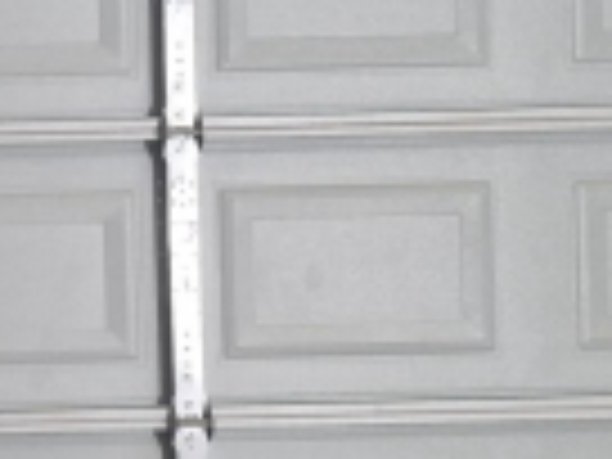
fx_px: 1998
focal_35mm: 113
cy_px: 162
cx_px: -187
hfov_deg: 16.5
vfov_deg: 13.1
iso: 400
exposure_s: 1/120
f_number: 1.8
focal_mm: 5.4
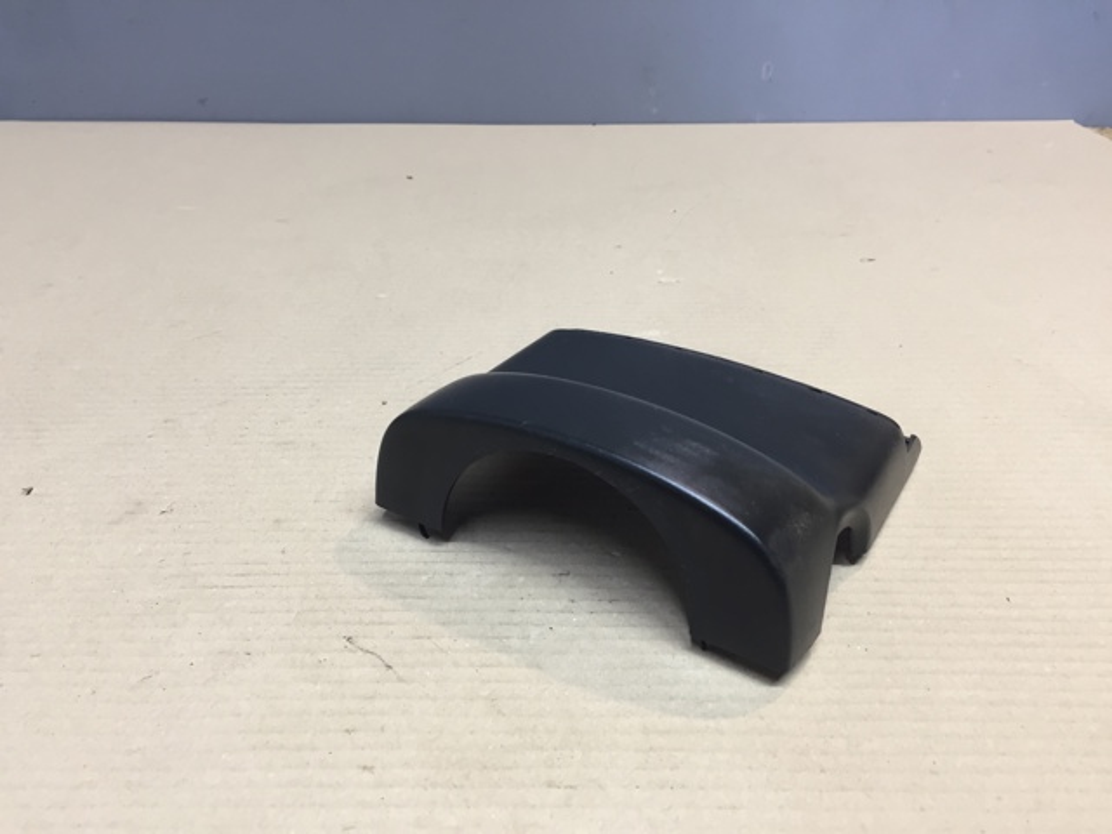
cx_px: 556
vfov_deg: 48.2
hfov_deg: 61.7
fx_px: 932
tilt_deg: -32.0
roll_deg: -1.9
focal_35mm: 29
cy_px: 417
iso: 80
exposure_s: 1/33
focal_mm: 4.15
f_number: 2.2
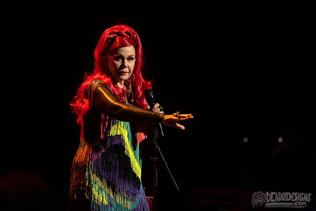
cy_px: 80
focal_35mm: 249
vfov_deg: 5.5
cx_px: 167
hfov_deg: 8.3
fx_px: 2183
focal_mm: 200
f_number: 3.2
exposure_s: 1/640
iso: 1250
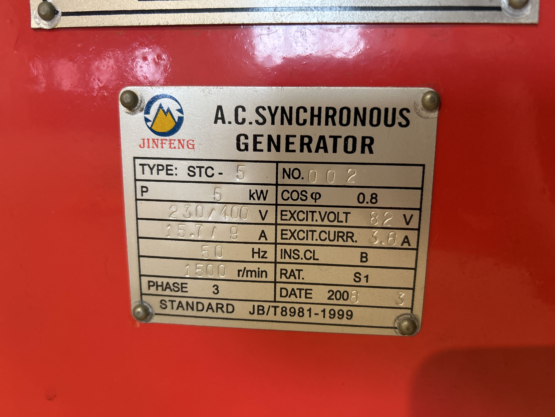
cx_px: 278
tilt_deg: -11.7
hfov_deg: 67.3
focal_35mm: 26
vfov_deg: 53.1
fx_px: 417
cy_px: 208
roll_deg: -0.8
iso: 250
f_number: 1.5
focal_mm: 5.7
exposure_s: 1/50
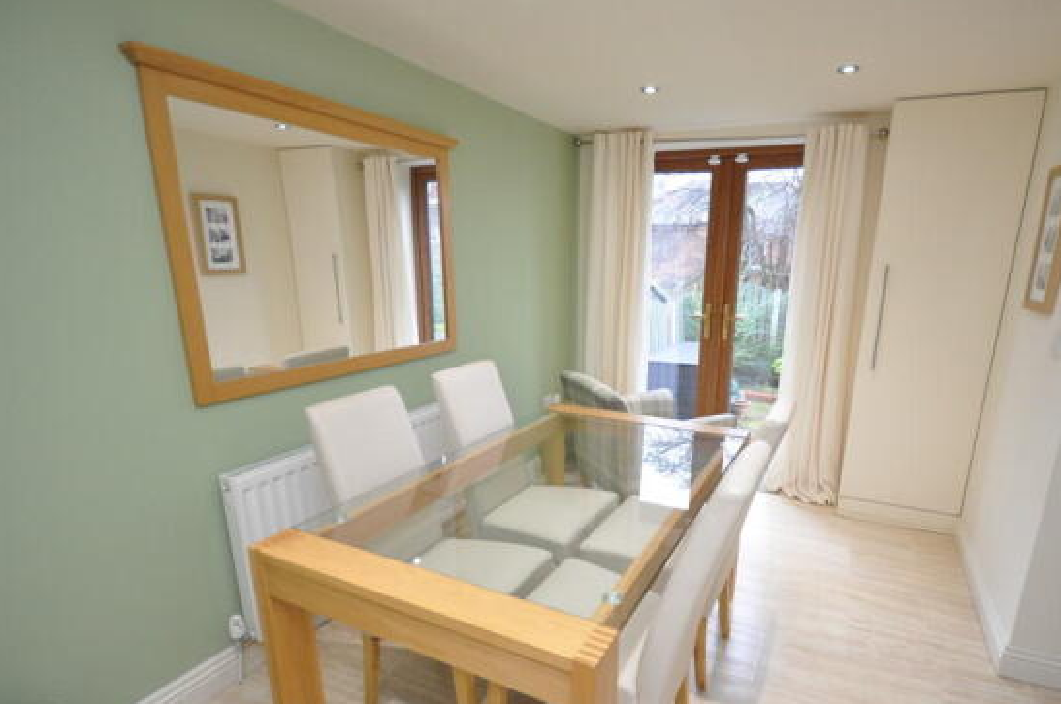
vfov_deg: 66.9
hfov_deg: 89.7
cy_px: 401
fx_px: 530
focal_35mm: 18
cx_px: 595
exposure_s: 1/60
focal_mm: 10
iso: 800
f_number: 4
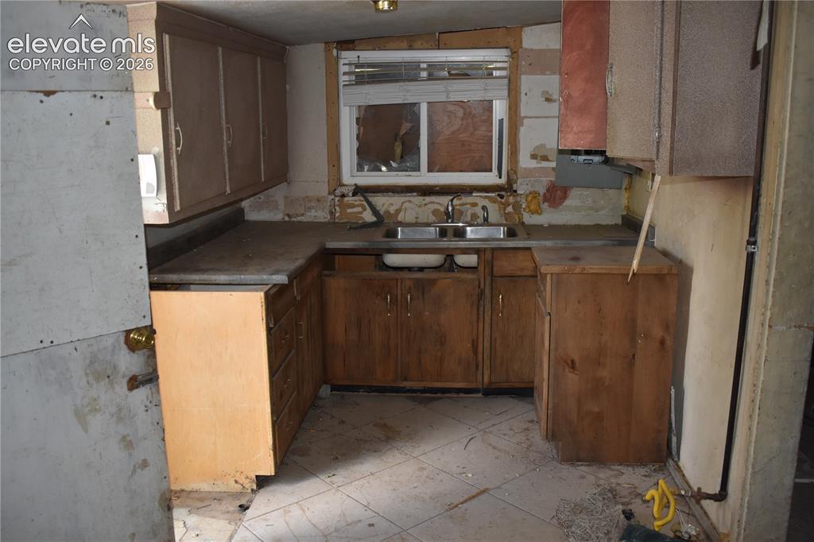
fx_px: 712
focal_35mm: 32
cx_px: 407
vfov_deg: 41.7
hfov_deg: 59.5
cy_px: 271
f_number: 4.5
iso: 800
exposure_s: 1/200
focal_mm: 21
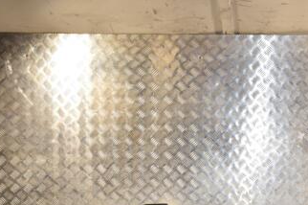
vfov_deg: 19.0
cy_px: 191
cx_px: 247
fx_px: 598
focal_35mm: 70
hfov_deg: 28.3
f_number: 9
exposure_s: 1/200
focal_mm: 25
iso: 800
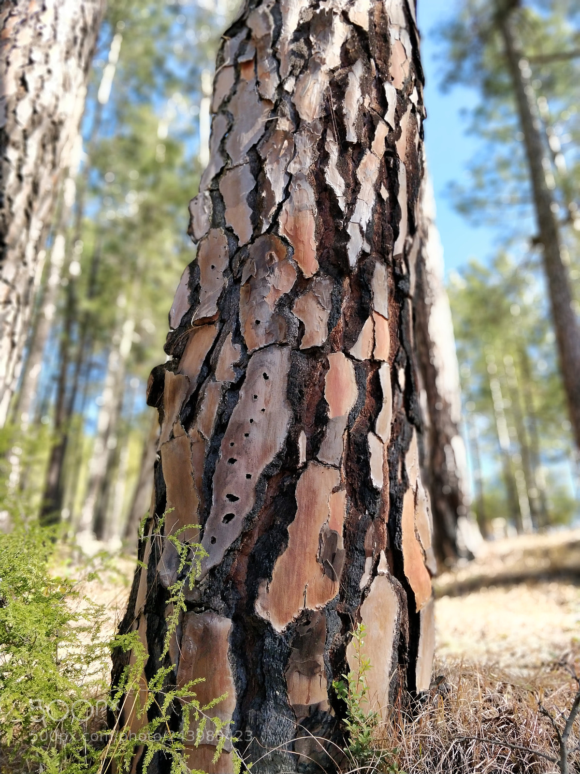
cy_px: 387
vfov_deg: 71.6
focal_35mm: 24
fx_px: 536
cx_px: 290
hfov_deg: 56.8
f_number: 1.7
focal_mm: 4.1
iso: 320
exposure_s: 1/389
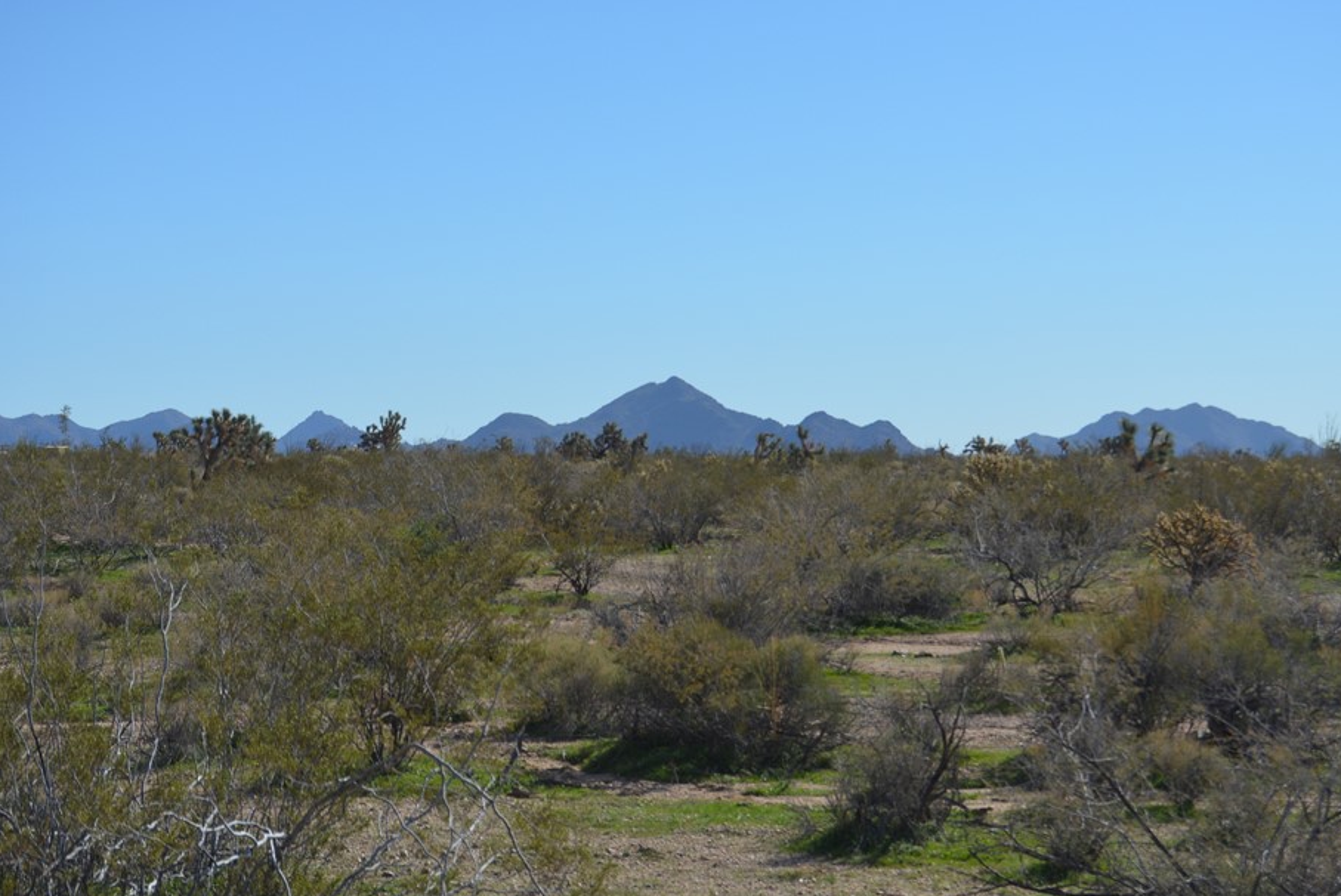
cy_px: 452
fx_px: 3675
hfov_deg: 20.7
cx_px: 776
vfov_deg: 13.9
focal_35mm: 99
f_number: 7.1
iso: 400
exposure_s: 1/1600
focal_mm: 55
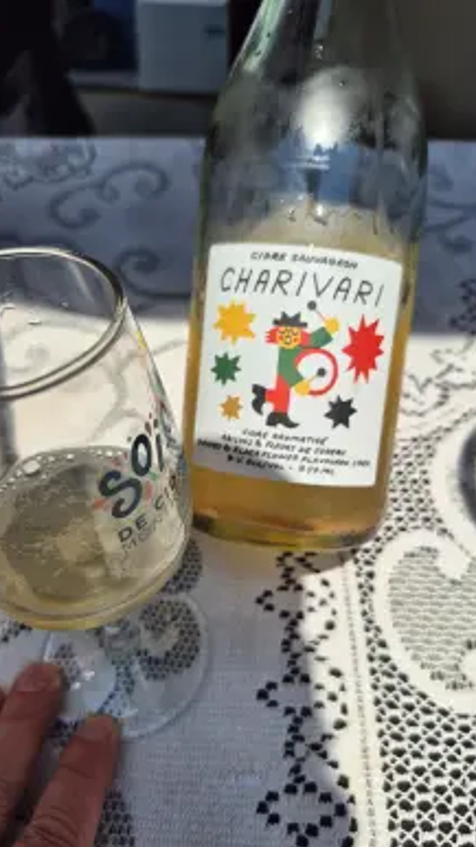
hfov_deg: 44.4
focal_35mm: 26
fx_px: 584
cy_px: 437
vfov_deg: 71.9
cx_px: 230
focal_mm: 5.4
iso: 25
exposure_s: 1/2568
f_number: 1.8
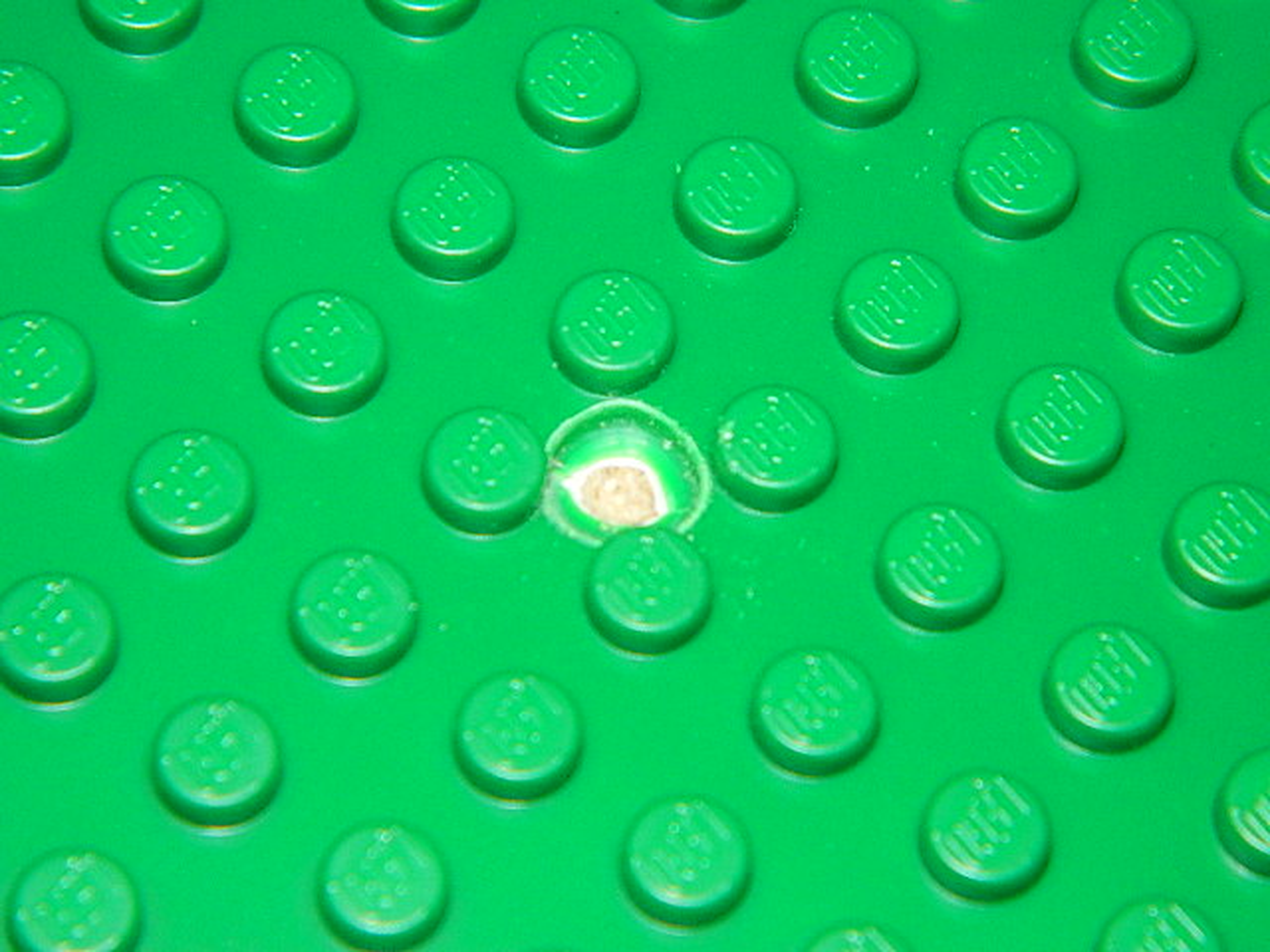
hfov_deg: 13.2
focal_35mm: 150
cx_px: 635
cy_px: 476
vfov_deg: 9.9
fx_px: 5503
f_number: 13.9
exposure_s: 1/60
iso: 200
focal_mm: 27
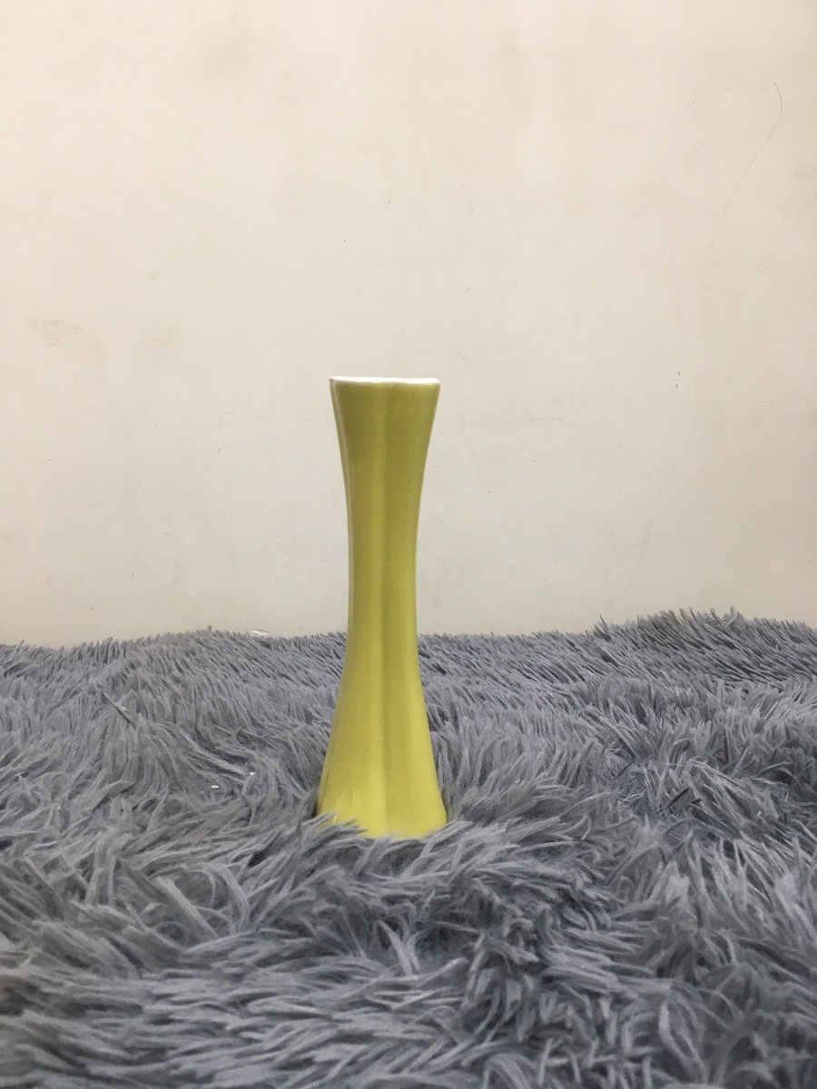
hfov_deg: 48.2
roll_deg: -1.5
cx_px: 408
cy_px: 544
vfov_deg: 61.7
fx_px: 913
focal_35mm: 29
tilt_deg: -10.7
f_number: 2.2
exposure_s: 1/33
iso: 80
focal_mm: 4.15
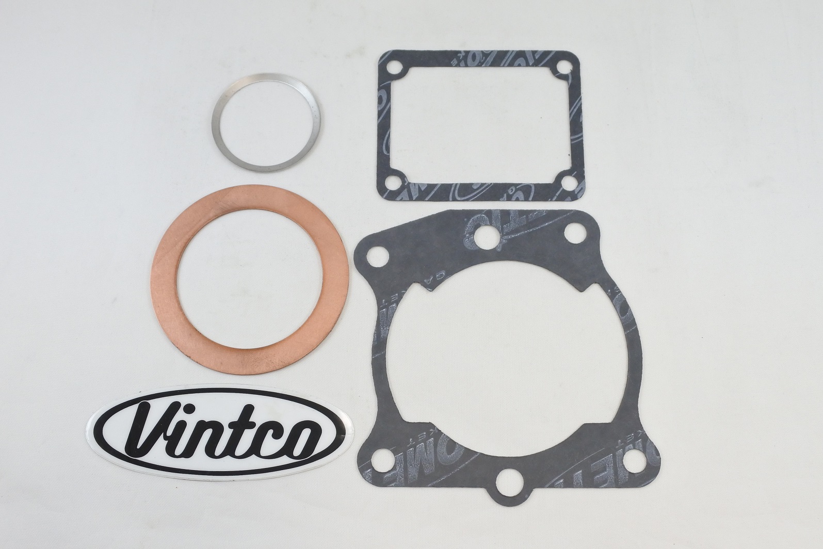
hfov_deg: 55.8
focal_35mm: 34
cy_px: 274
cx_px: 412
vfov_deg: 38.9
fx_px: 777
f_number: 4
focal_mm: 12.8
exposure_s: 1/160
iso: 400
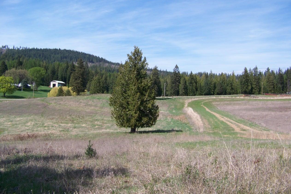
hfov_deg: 50.7
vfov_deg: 35.1
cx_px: 144
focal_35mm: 38
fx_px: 307
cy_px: 94
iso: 64
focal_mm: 5.85
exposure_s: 1/1000
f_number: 2.8
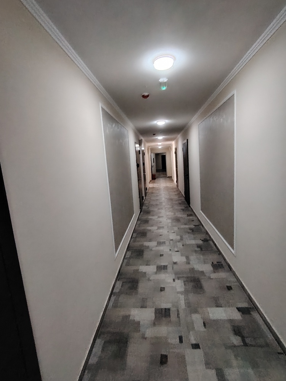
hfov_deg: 74.7
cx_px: 143
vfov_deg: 91.0
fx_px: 187
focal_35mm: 17
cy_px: 190
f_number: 2.2
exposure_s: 1/33.3
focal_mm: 1.42
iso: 650
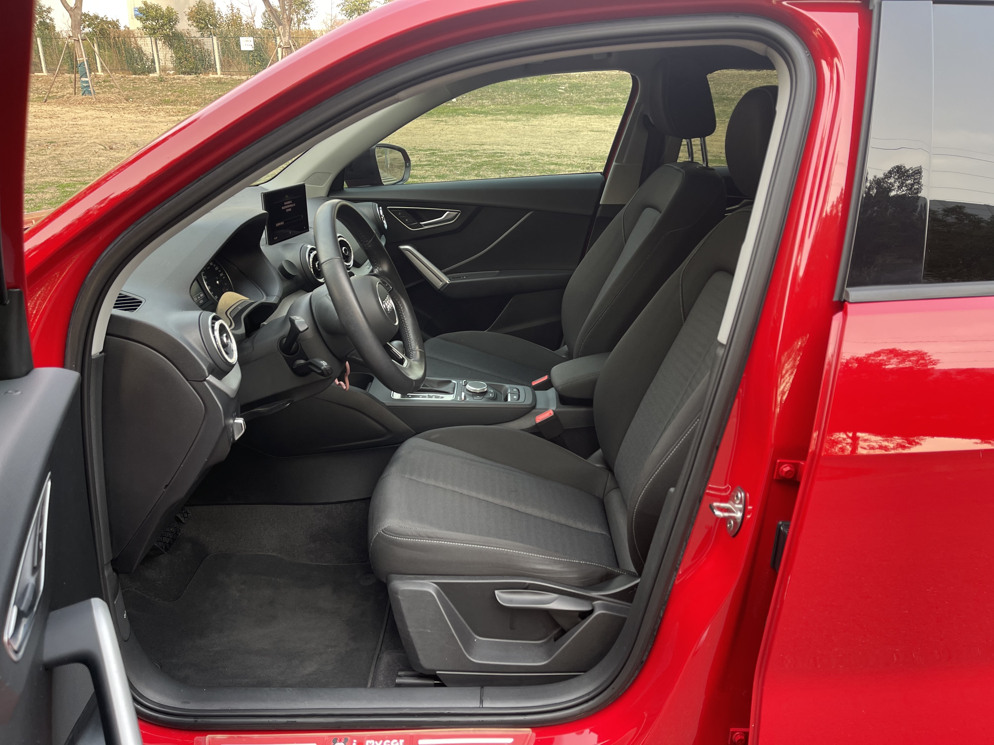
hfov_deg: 67.3
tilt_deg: -22.3
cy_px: 372
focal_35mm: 26
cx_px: 497
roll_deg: -0.6
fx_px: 747
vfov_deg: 53.1
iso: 80
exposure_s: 1/121
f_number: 1.6
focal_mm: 5.1
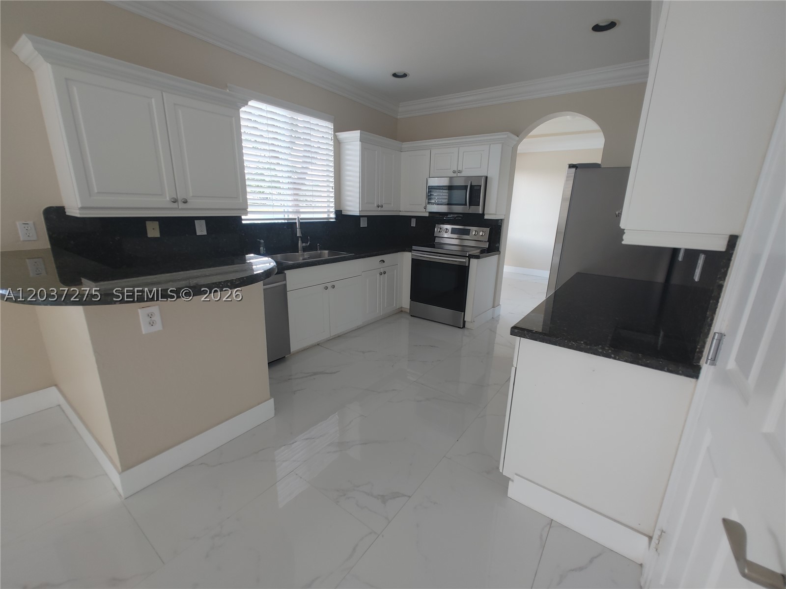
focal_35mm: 15
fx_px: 341
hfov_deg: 98.2
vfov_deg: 81.7
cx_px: 393
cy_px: 294
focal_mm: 1.78
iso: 50
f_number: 1.9
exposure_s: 1/40
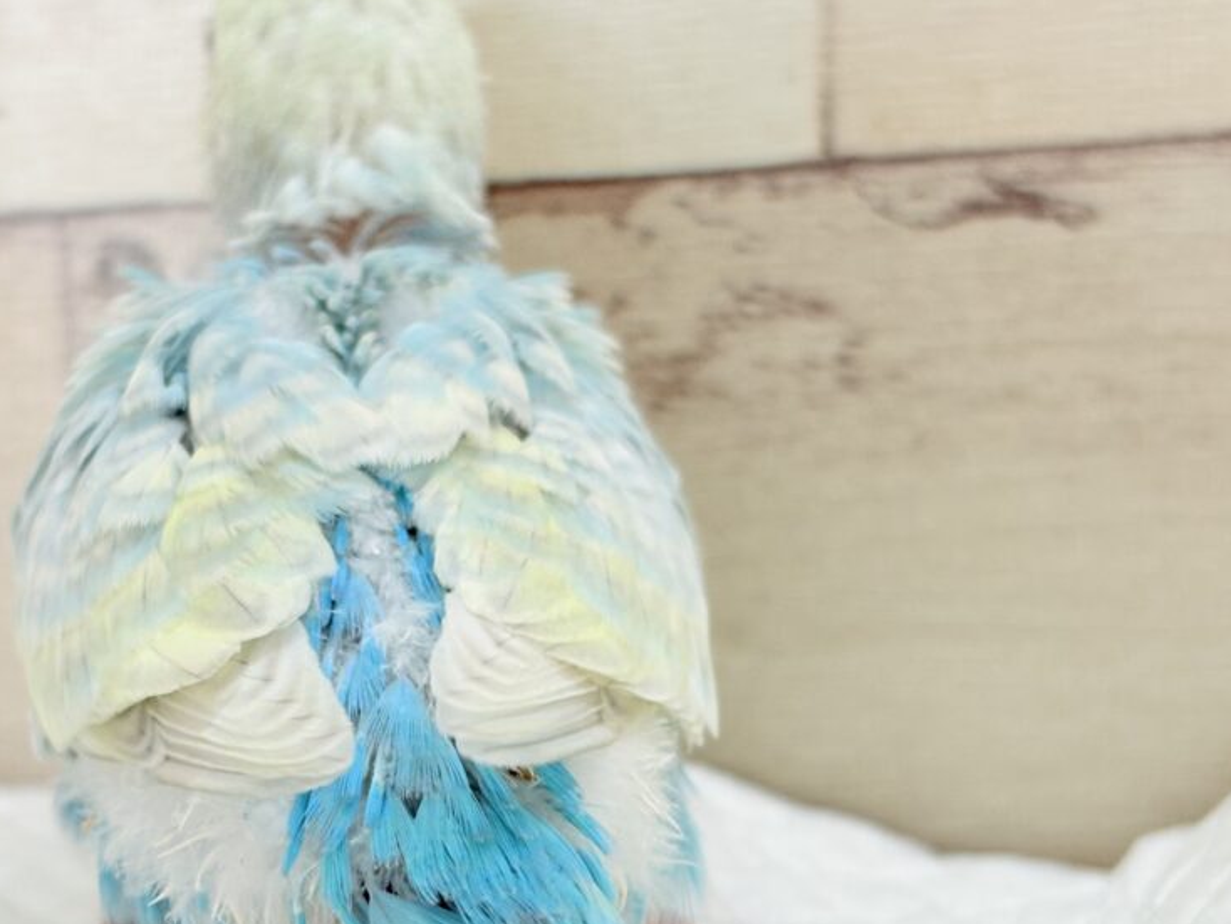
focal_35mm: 85
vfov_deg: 17.3
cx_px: 372
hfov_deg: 22.9
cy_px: 723
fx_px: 3024
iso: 40
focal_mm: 5.96
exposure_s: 1/50
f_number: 1.6
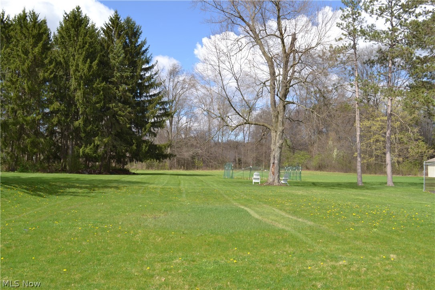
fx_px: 435
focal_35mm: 36
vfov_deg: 36.9
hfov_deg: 53.1
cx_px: 218
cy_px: 145
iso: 100
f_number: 7.1
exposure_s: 1/200
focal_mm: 24
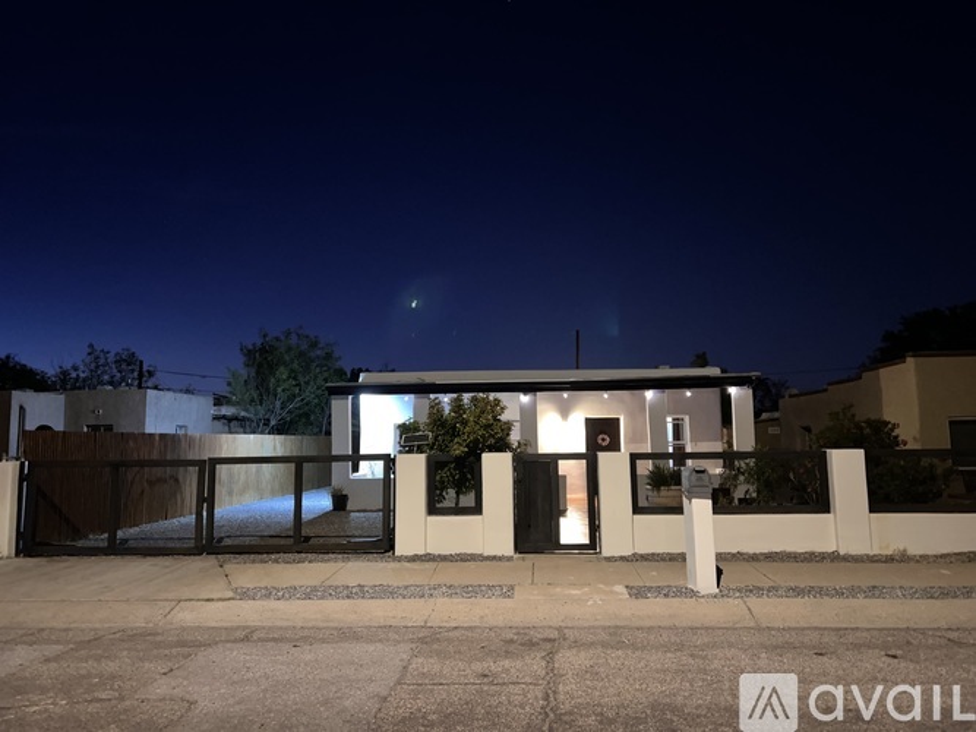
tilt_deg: +6.1
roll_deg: +0.7
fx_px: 733
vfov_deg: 53.0
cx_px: 488
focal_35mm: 26
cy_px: 366
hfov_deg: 67.3
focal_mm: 5.7
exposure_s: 1/5
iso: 500
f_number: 1.5
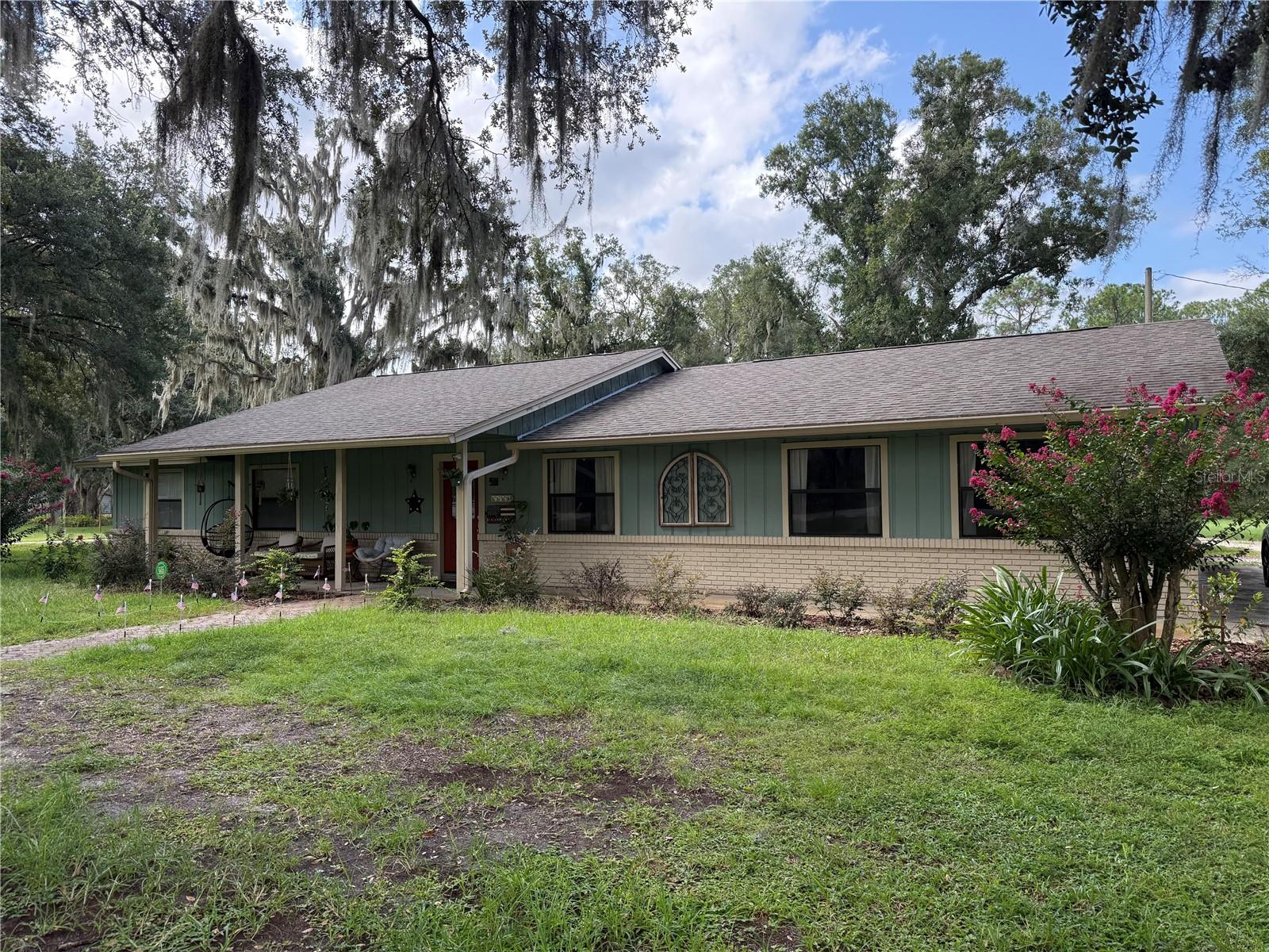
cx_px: 634
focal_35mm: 24
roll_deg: +0.6
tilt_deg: +1.2
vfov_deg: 56.8
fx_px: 880
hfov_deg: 71.6
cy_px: 476
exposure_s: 1/931
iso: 100
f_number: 1.78
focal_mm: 6.76
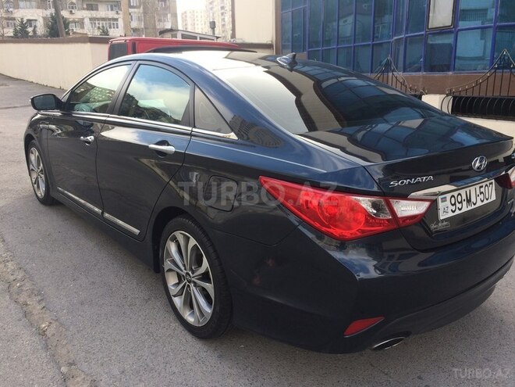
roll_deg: -0.8
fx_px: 431
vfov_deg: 48.2
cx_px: 258
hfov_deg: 61.7
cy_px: 194
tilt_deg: -17.7
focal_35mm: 29
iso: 32
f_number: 2.2
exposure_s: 1/373
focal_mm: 4.15
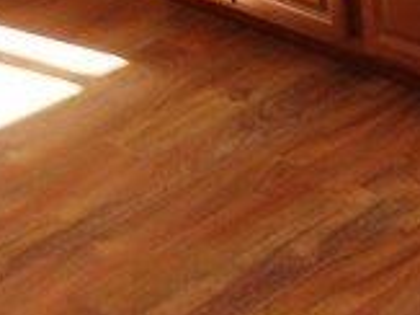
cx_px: 644
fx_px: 2097
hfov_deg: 11.0
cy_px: -284
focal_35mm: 173
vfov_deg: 8.2
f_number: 3.5
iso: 100
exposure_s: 1/30
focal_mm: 6
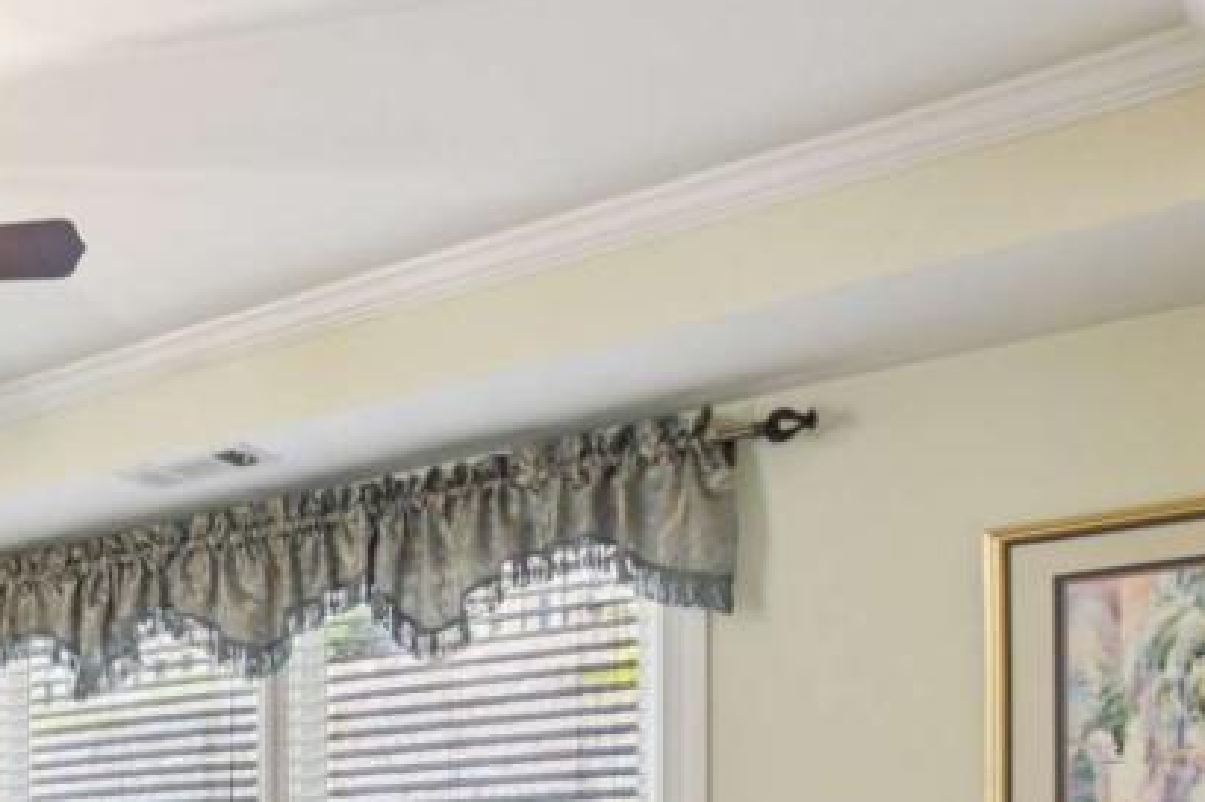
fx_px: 1572
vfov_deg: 25.4
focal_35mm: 47
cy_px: 985
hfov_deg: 30.8
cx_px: -430
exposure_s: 1/13
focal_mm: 16
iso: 400
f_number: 8
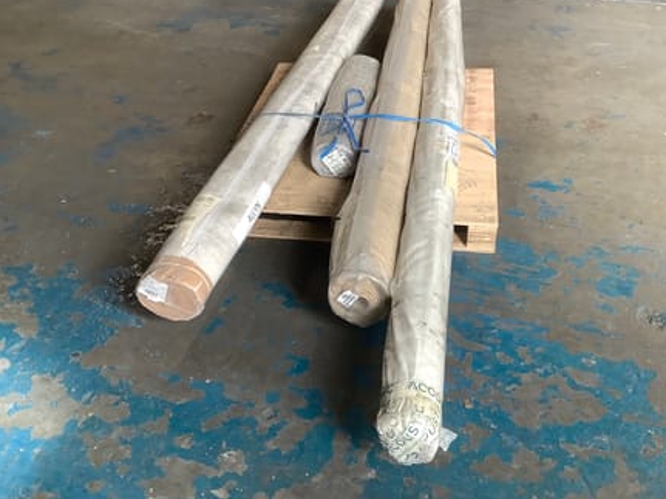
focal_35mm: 36
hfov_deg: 51.4
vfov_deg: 39.6
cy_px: 222
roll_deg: +4.5
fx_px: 692
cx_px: 345
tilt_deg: -33.8
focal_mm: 3.3
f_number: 2.4
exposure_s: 1/50
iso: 80
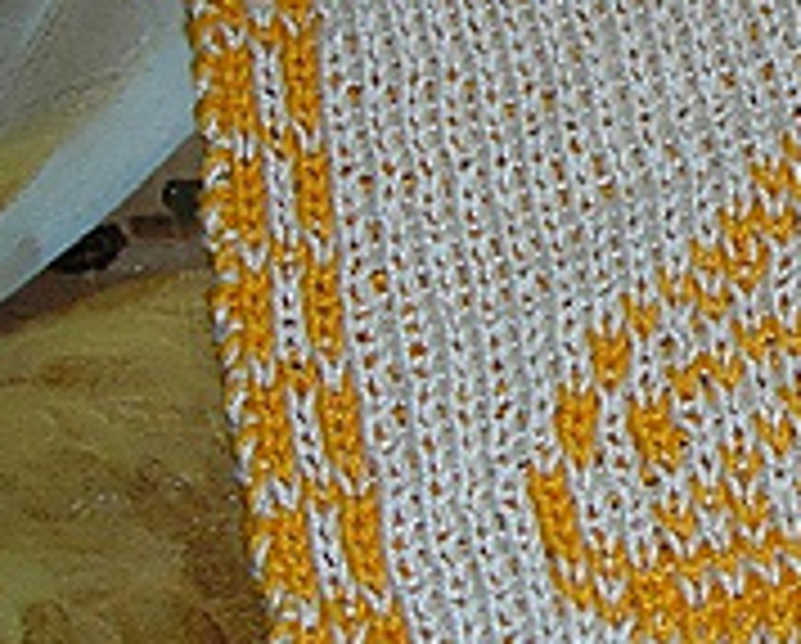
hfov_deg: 13.9
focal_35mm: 133
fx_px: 3158
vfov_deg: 11.6
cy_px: 149
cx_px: 1035
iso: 64
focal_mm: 7.8
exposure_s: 1/60.1
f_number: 2.8
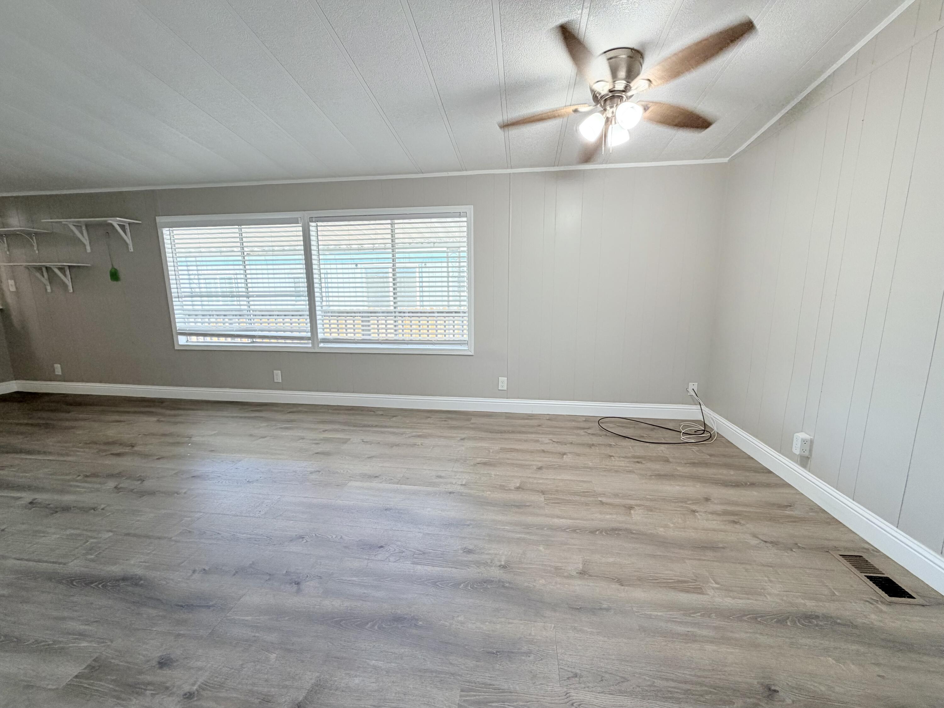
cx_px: 472
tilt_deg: -10.1
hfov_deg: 102.1
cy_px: 354
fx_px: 382
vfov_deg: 85.7
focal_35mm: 14
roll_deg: +0.4
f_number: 2.2
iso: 125
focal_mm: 2.22
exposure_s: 1/120
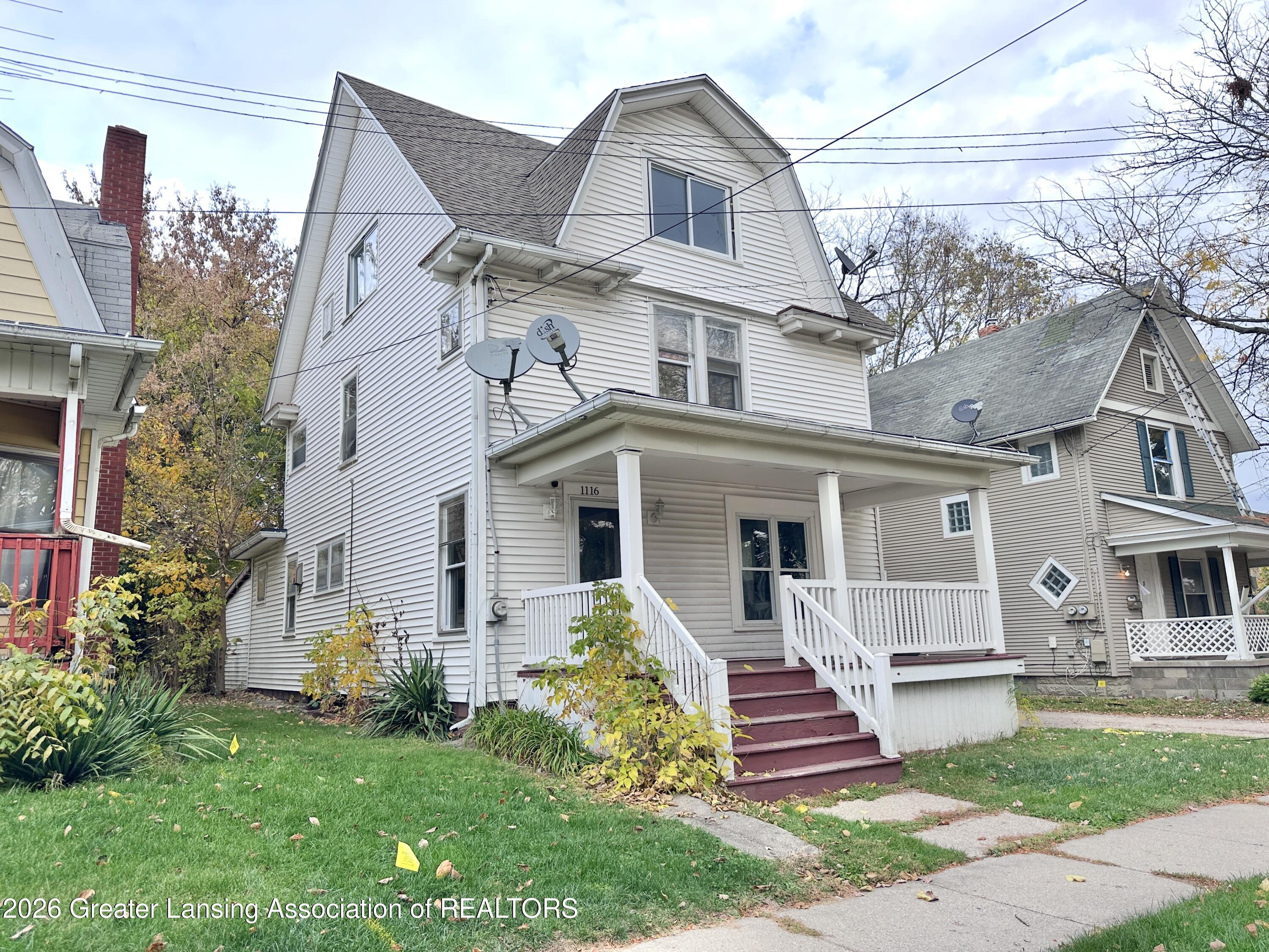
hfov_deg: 71.6
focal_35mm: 24
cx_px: 634
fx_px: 880
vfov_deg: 56.8
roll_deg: +2.1
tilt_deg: +10.5
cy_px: 476
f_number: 1.78
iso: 80
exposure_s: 1/1083
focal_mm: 6.86
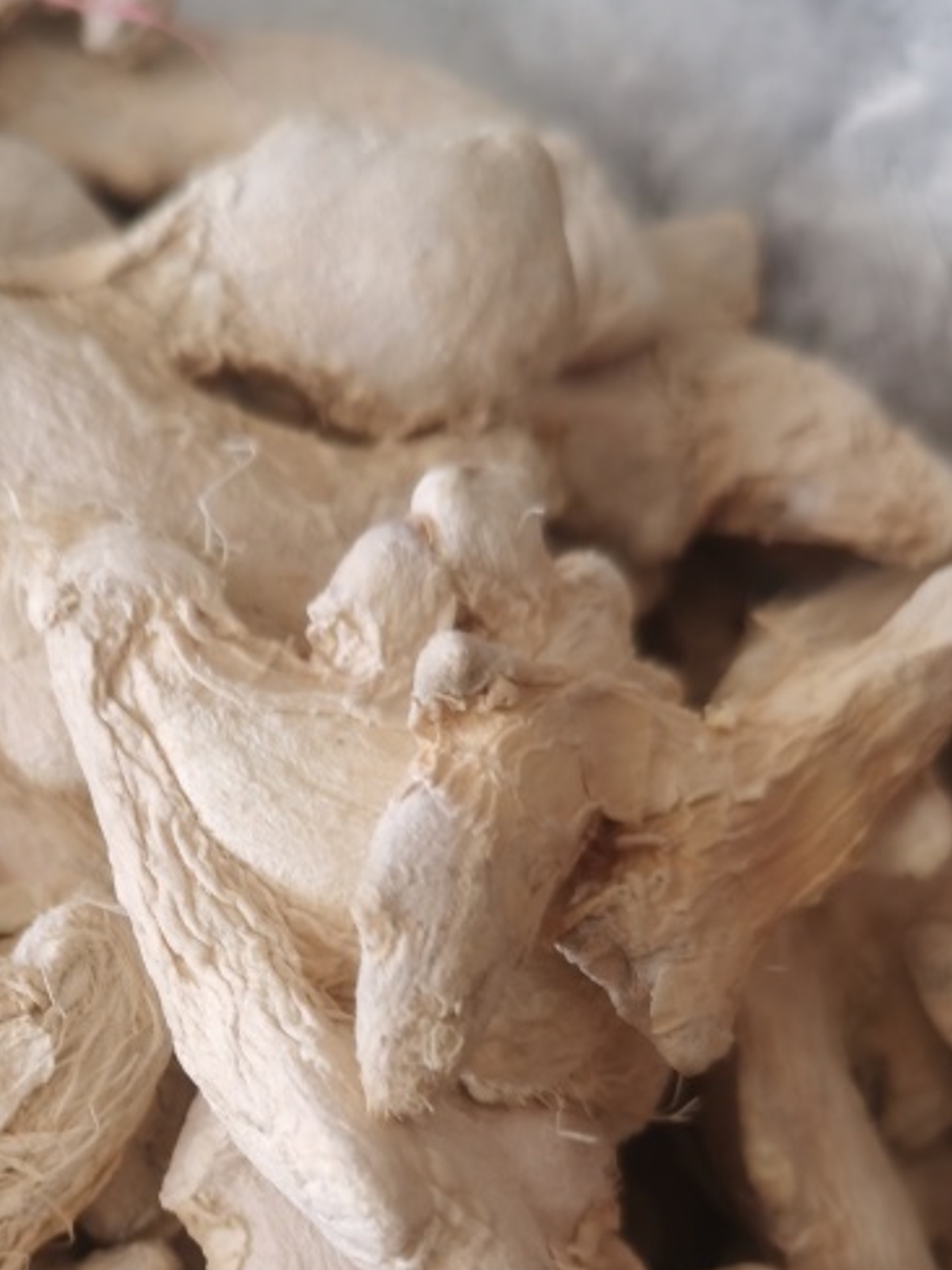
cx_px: 195
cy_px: 1042
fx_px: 2163
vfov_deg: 31.7
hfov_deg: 24.4
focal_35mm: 59
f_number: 1.8
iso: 80
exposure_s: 1/60
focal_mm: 5.58
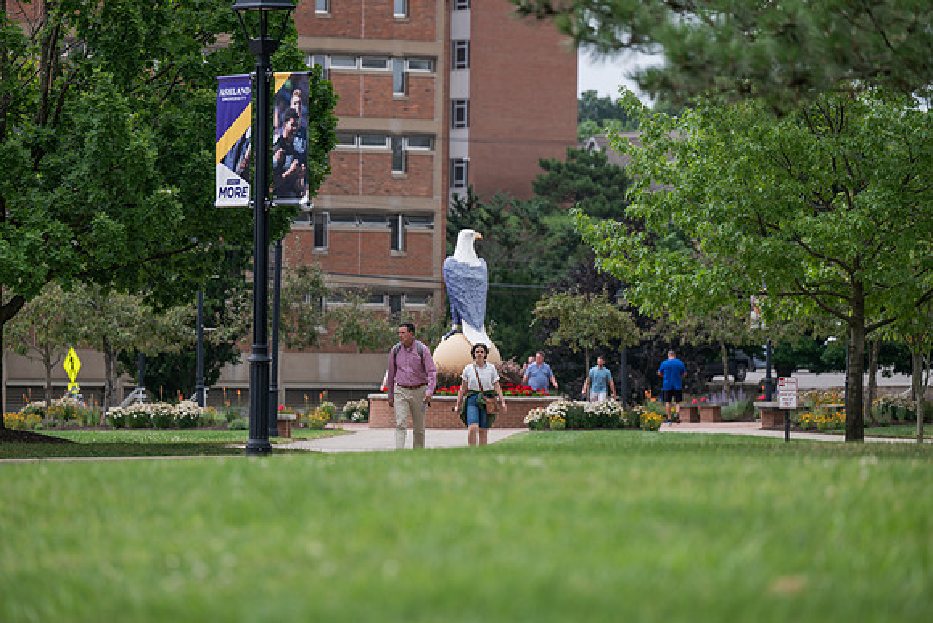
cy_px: 312
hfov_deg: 10.3
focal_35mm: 200
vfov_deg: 6.9
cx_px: 466
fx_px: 5184
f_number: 3.5
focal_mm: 200
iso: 200
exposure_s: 1/400
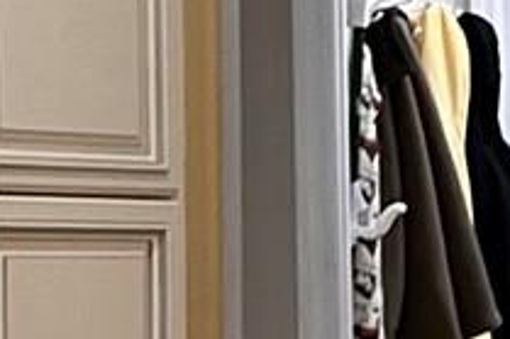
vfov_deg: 6.6
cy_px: 439
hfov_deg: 7.5
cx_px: 1947
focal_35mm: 207
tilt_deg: -2.6
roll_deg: -1.9
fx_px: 2930
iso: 100
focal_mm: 5.1
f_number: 1.6
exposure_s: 1/60
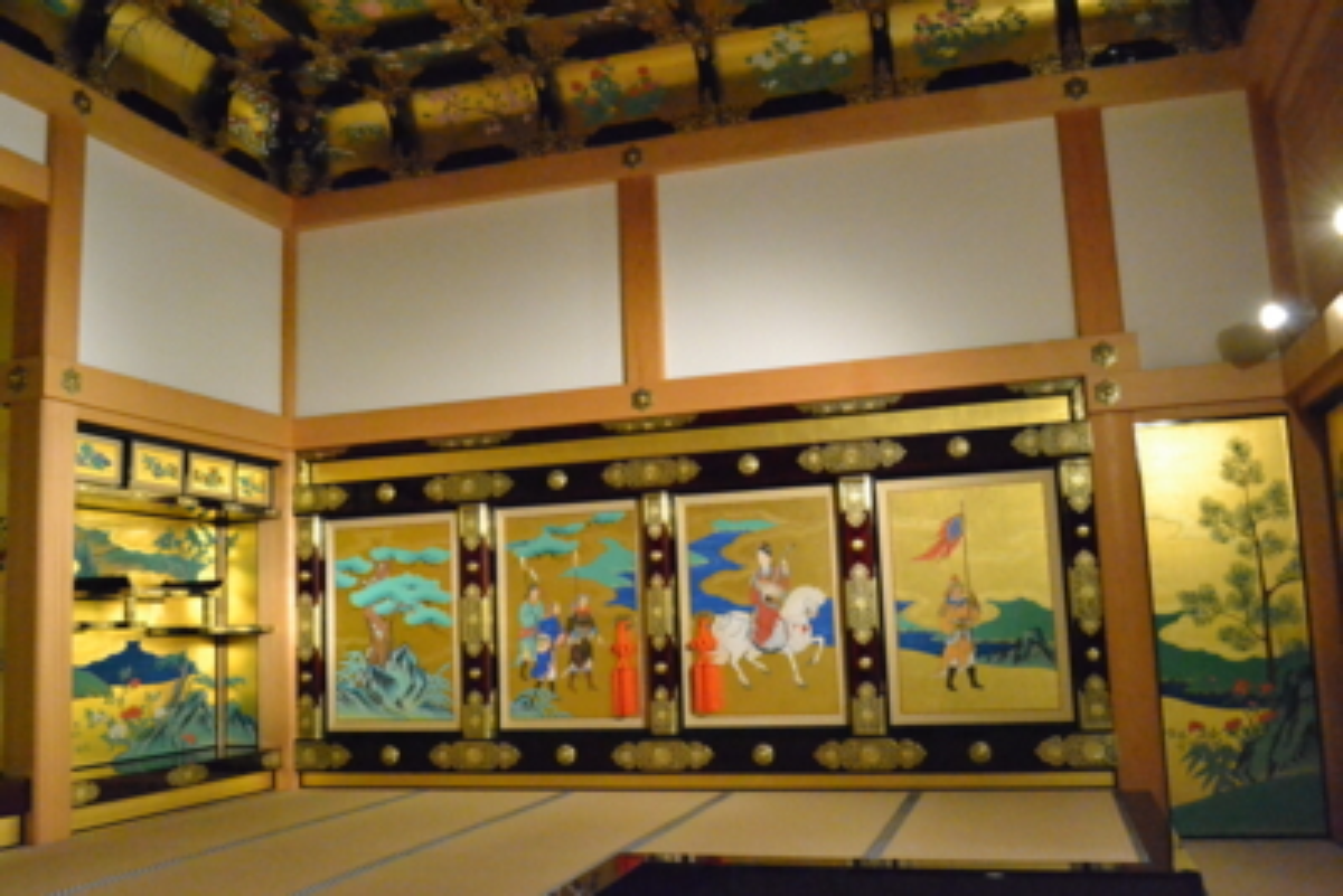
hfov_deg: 61.9
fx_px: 1120
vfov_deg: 43.6
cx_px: 672
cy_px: 448
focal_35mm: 30
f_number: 6.3
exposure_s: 1/160
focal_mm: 20
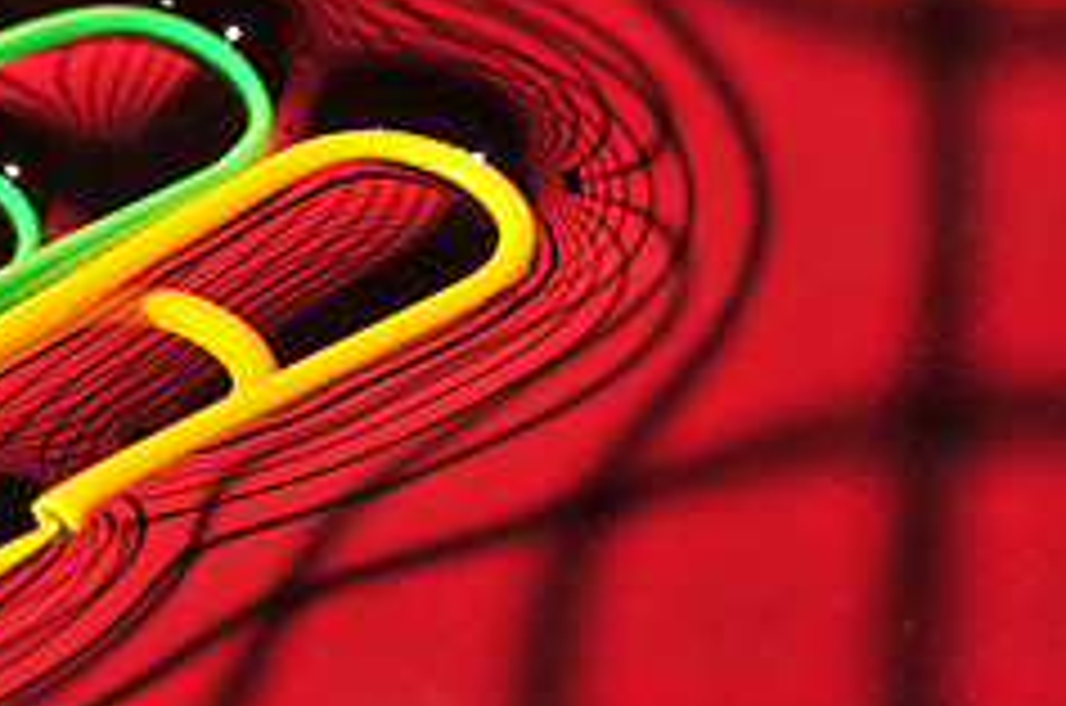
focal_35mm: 220
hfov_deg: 9.3
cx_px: 157
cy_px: 371
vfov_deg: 6.2
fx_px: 6501
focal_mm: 60
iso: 200
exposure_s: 1/125
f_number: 16
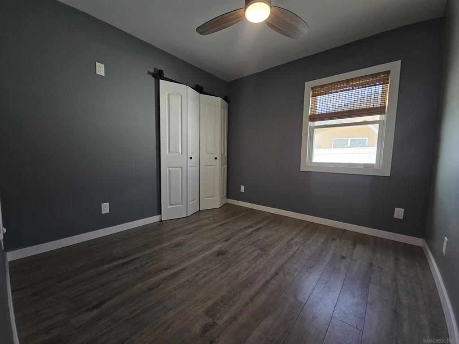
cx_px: 230
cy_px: 172
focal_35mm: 13
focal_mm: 2.2
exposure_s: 1/60
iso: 125
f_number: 2.2
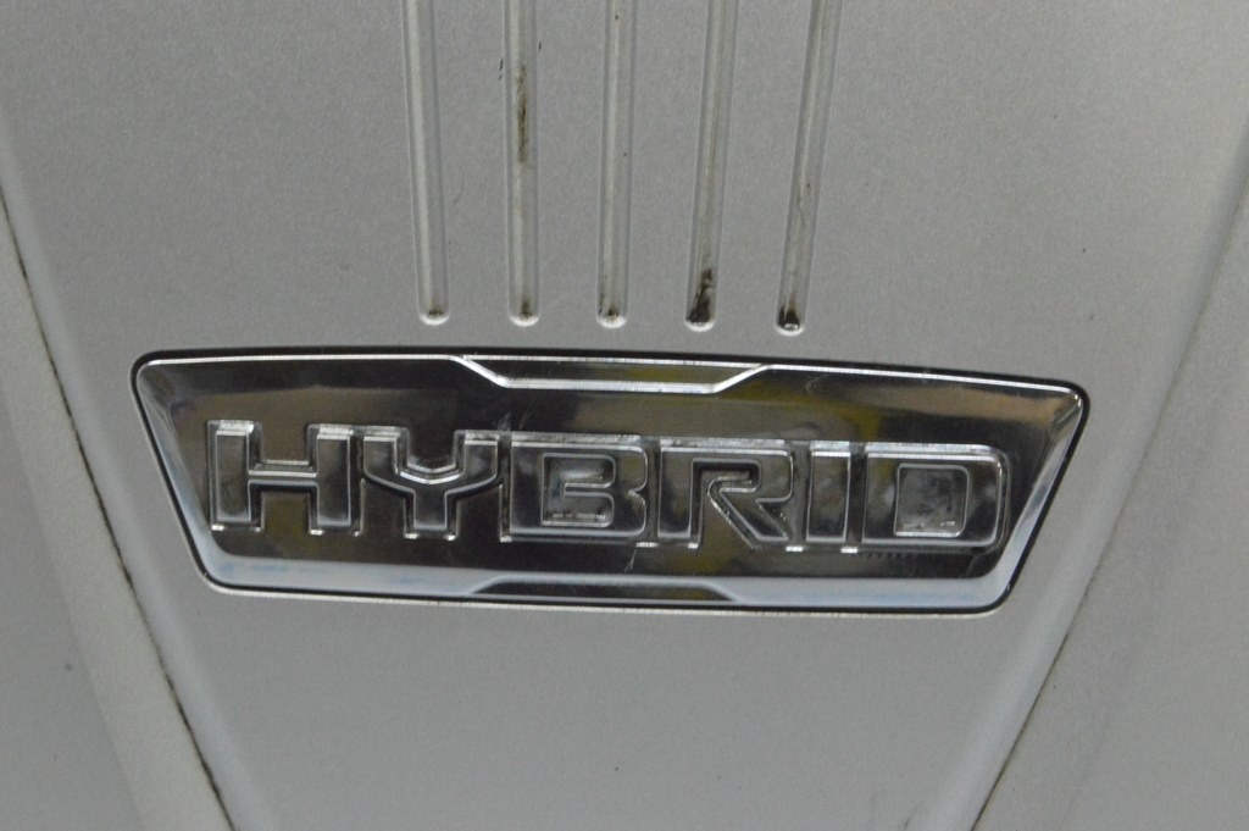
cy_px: 416
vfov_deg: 18.9
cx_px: 624
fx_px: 2496
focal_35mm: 72
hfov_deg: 28.1
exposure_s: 1/20
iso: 6400
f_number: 20
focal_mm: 48
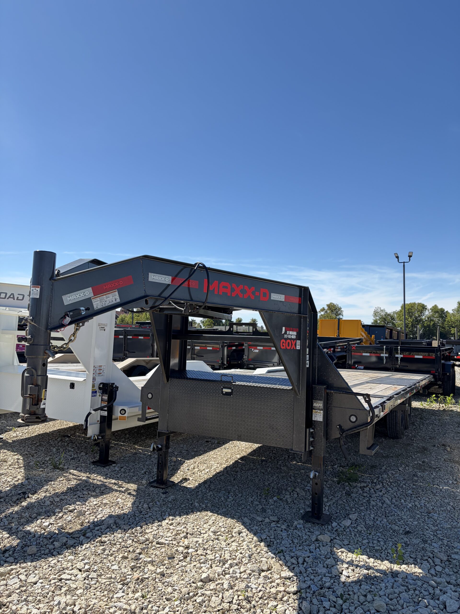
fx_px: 461
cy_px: 307
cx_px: 230
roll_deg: -0.6
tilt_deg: +3.3
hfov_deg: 53.1
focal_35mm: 26
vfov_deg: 67.3
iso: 64
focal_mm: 5.96
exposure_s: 1/1706
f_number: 1.6
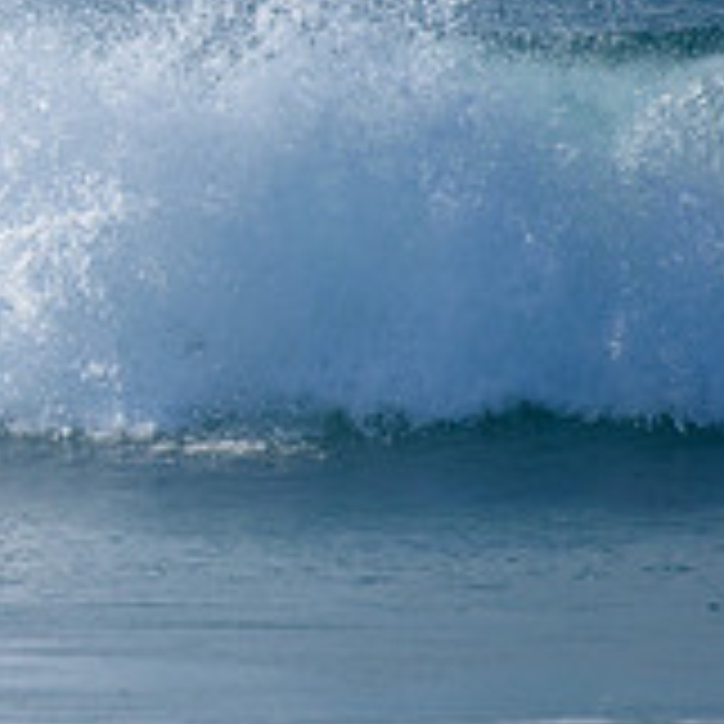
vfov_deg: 1.1
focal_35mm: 1572
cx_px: -508
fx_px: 37198
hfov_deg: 1.1
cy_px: 155
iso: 280
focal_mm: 500
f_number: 5.6
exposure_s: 1/2000
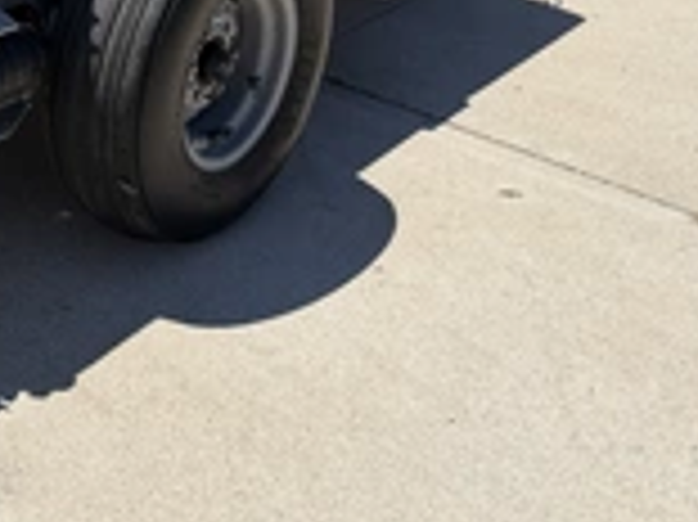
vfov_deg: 22.0
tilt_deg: -15.1
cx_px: -32
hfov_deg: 28.8
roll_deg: -5.1
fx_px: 1249
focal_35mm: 62
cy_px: -86
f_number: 1.78
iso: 80
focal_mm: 6.76
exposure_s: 1/5319
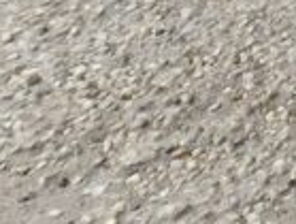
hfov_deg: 8.3
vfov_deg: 7.8
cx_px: 1071
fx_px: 1449
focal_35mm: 169
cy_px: -420
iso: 800
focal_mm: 5.4
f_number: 1.8
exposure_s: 1/100
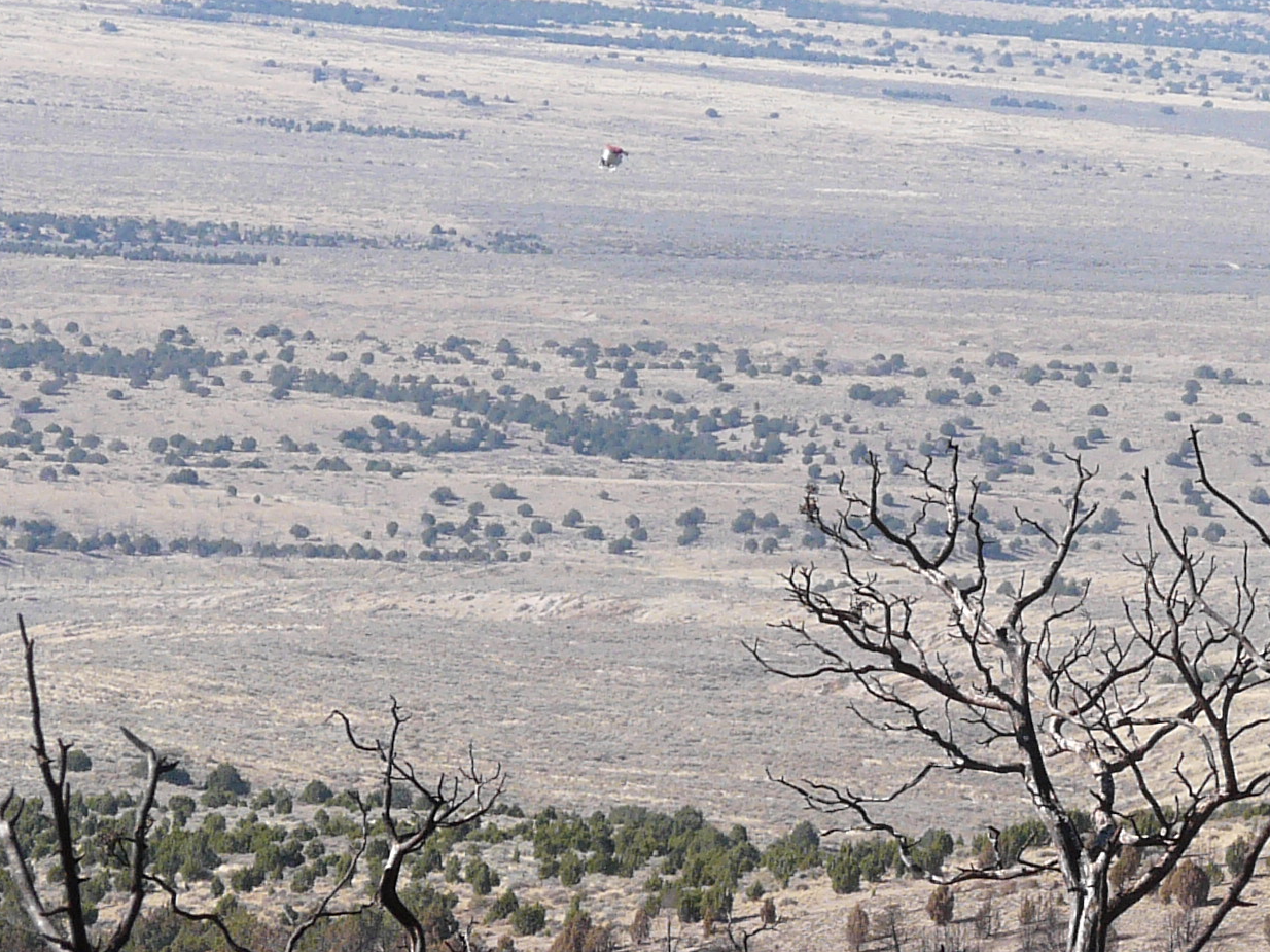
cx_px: 1008
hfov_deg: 5.8
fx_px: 12545
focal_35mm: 342
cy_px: 533
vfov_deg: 4.3
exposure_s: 1/320
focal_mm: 21.1
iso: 100
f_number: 5.6
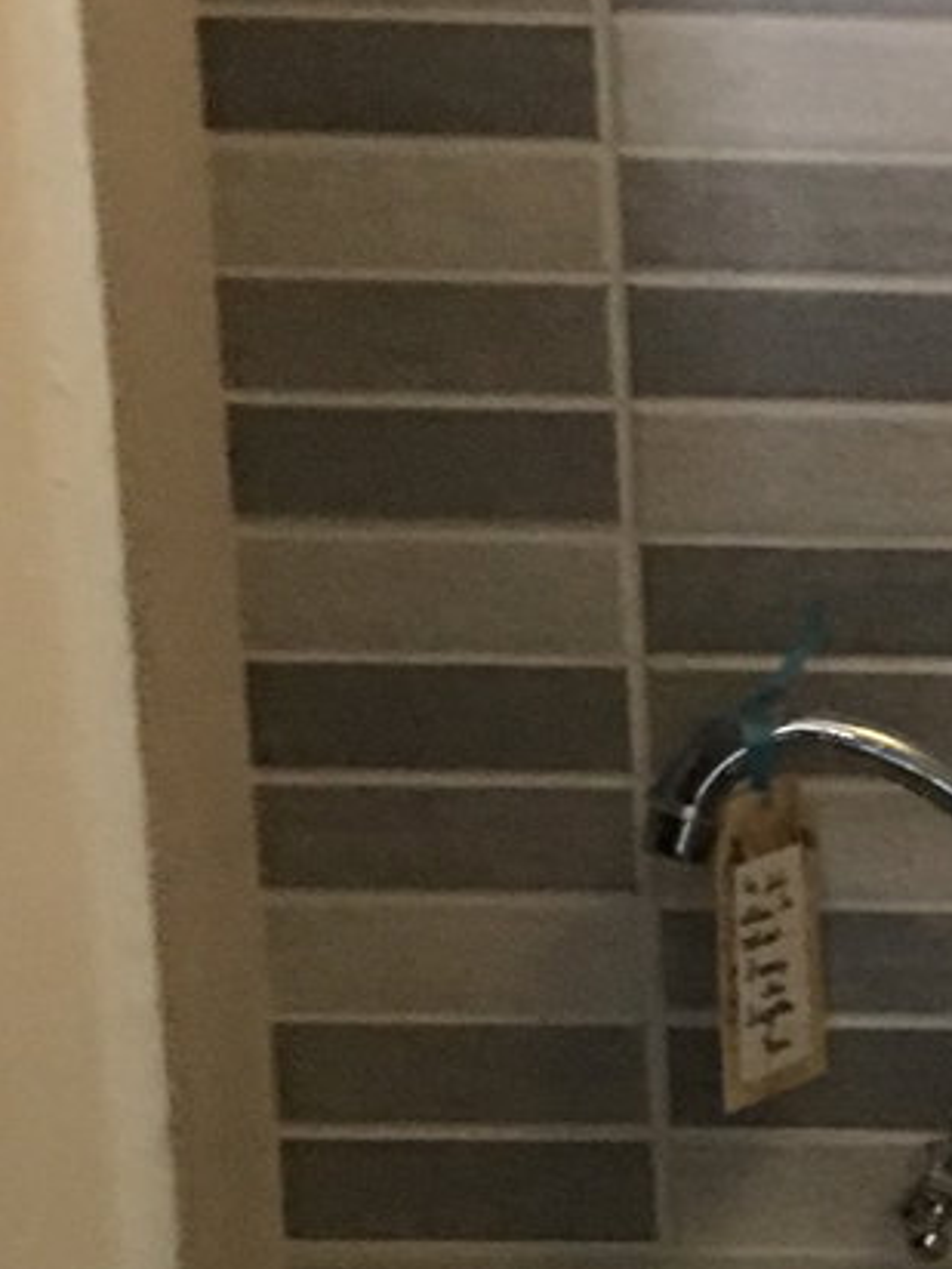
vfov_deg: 12.8
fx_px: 5500
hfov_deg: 9.3
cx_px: 1919
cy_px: 1520
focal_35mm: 150
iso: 100
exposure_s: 1/4
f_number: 2.2
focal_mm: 4.15
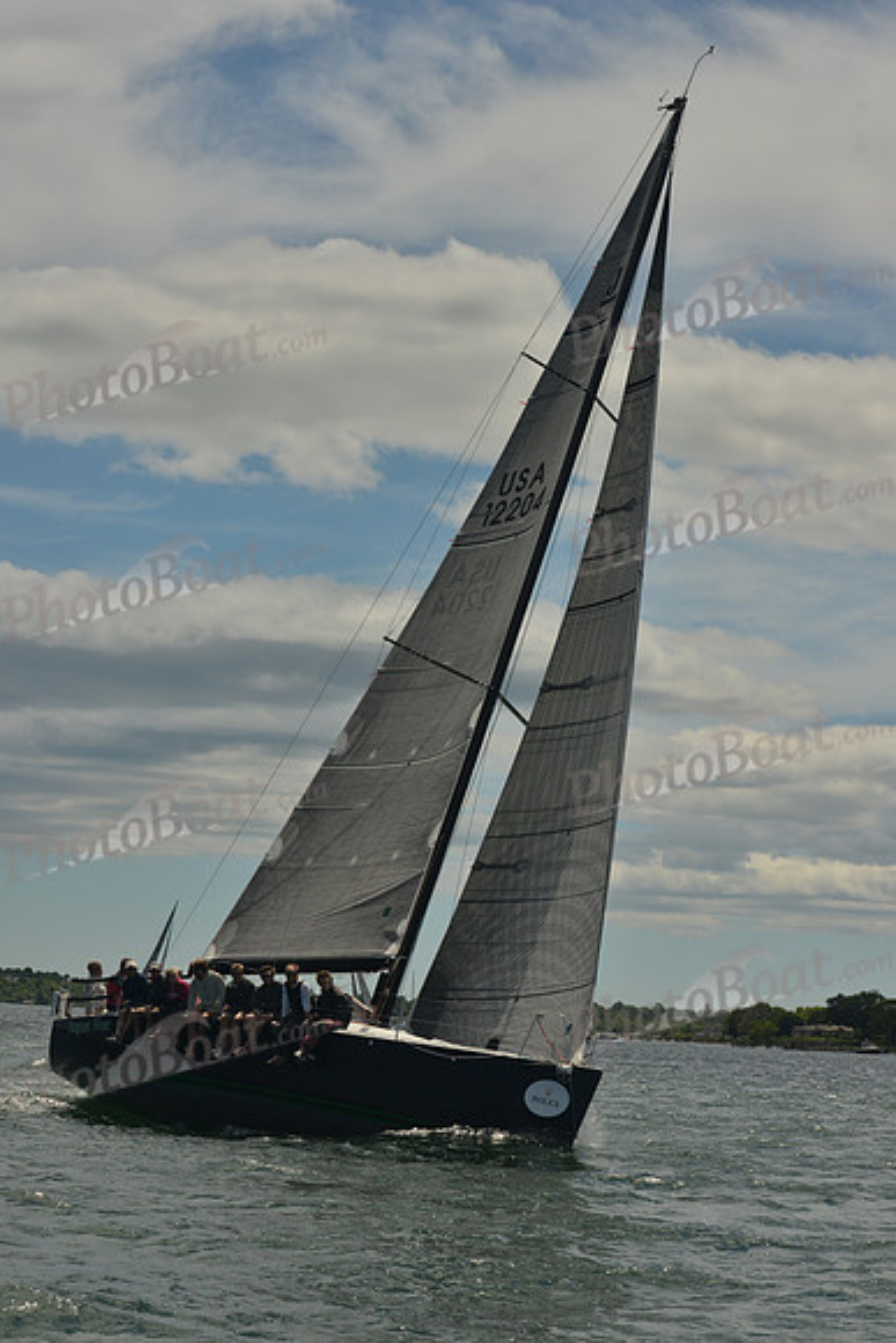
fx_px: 3805
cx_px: 448
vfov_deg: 20.0
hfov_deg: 13.4
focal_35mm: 102
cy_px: 672
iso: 400
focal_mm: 102
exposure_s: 1/800
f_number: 10
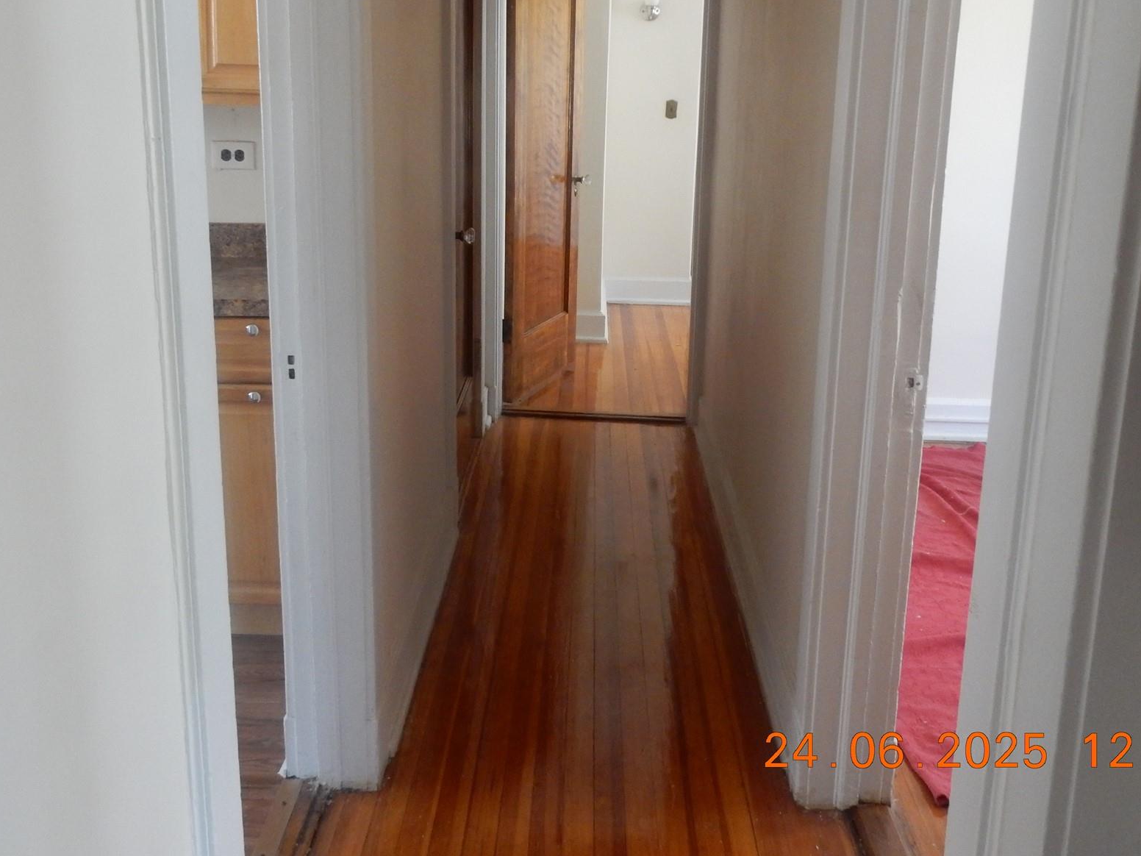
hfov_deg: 55.3
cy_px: 304
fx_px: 1088
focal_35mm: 33
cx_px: 533
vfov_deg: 42.5
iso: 400
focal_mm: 4.5
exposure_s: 1/25
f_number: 4.5
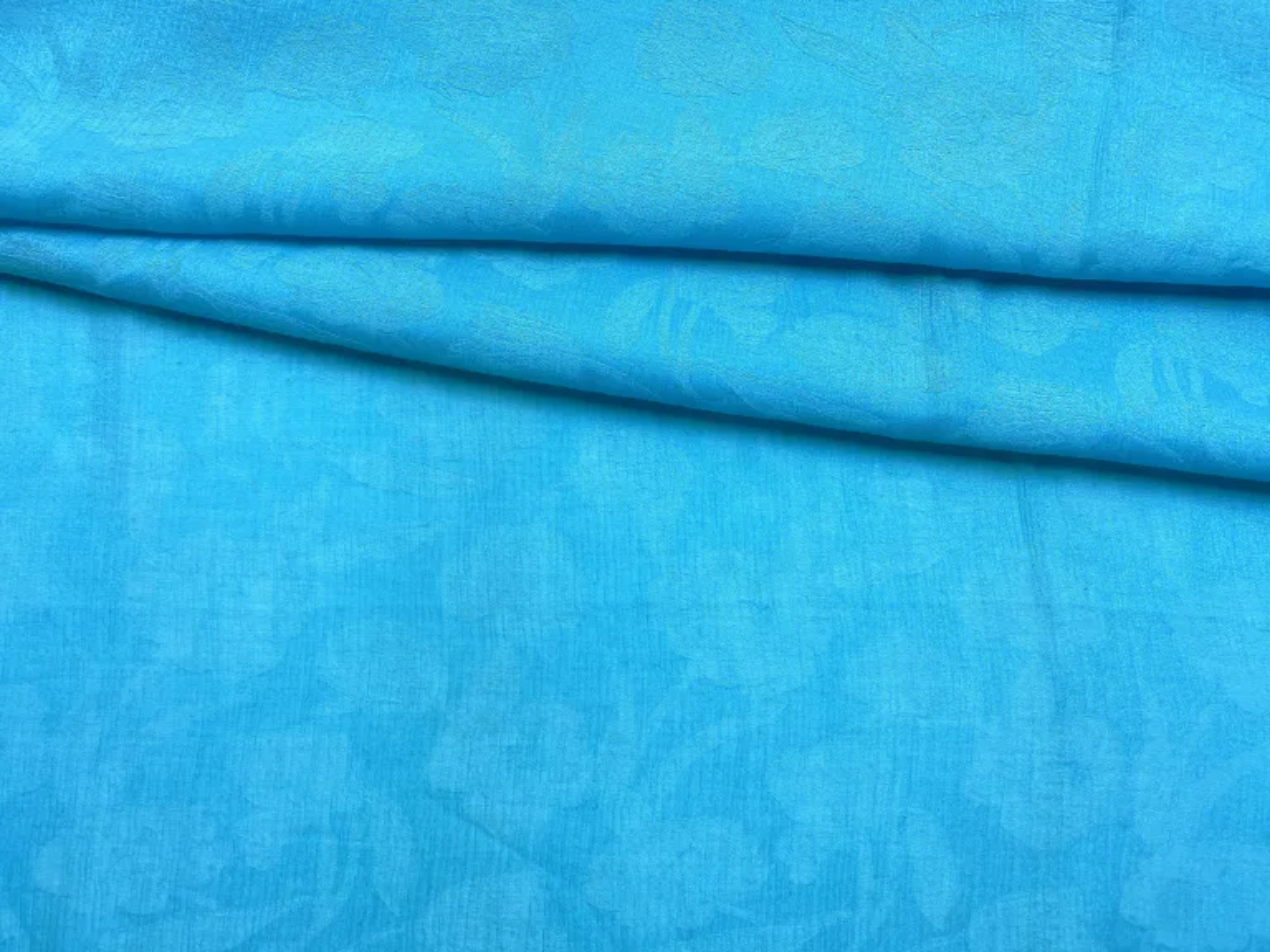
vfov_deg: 53.1
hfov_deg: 67.3
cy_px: 476
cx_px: 635
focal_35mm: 26
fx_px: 954
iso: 64
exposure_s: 1/100
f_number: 1.8
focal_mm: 4.25
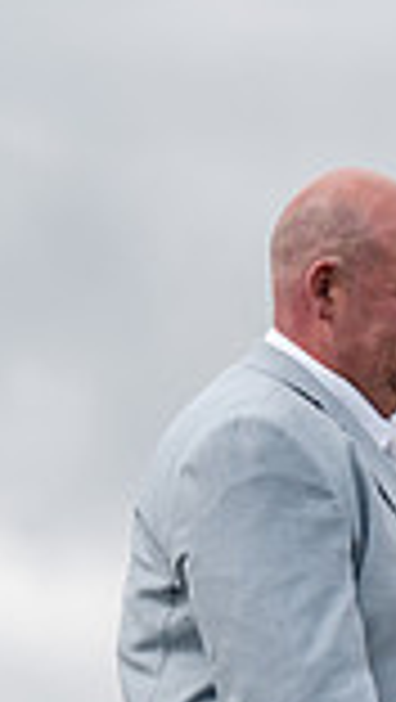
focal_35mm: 331
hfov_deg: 3.7
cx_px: 454
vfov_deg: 6.5
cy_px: 808
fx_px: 6166
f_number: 2.5
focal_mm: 85
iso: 100
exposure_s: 1/3200
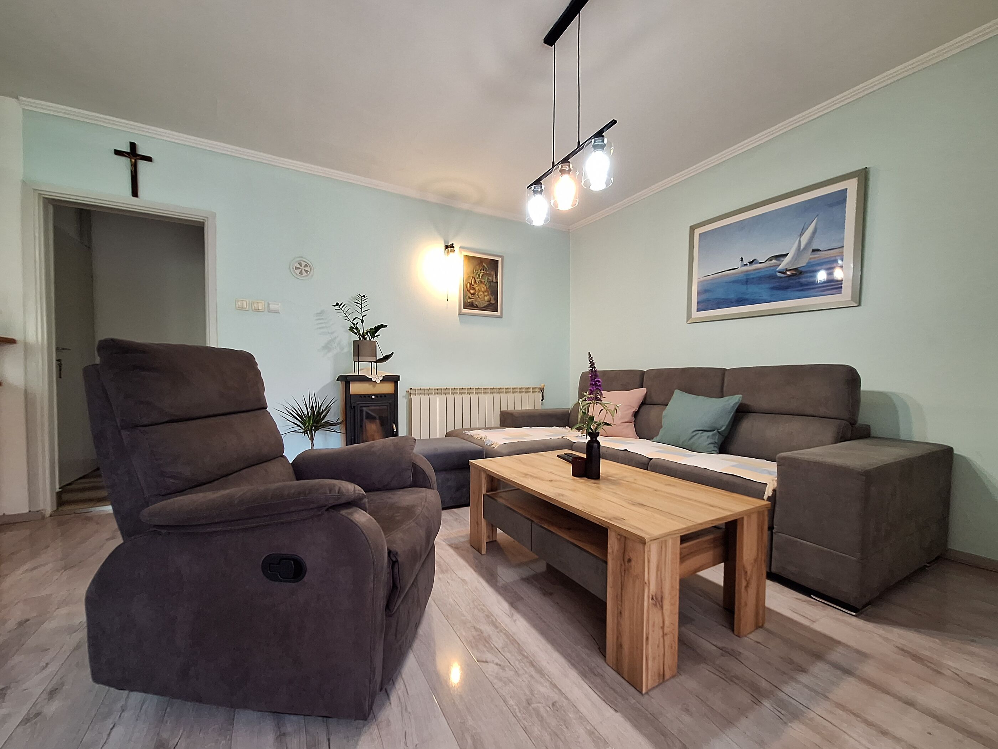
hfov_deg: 106.2
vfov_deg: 89.9
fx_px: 375
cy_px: 374
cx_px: 499
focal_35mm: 13
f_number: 2.2
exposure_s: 1/33
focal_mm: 1.74
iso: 160
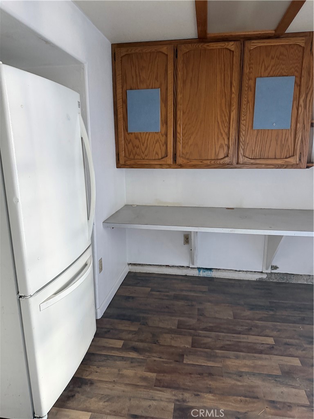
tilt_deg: -12.2
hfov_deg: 56.8
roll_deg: +0.6
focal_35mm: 24
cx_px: 157
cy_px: 210
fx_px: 290
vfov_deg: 71.6
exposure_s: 1/60
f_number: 1.78
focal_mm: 6.76
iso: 640
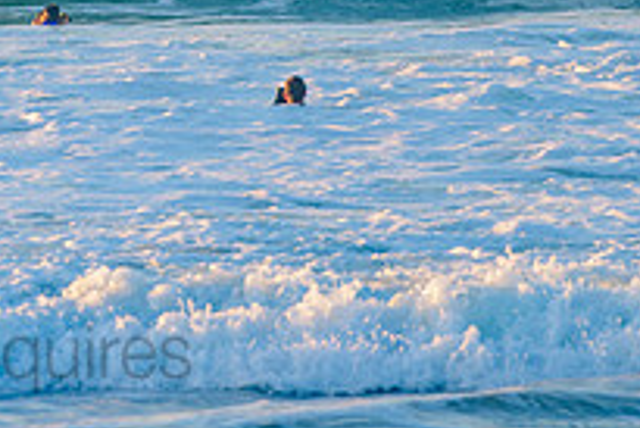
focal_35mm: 791
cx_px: -50
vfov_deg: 1.7
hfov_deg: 2.6
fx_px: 14072
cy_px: -167
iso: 180
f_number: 5.6
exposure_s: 1/400
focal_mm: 280
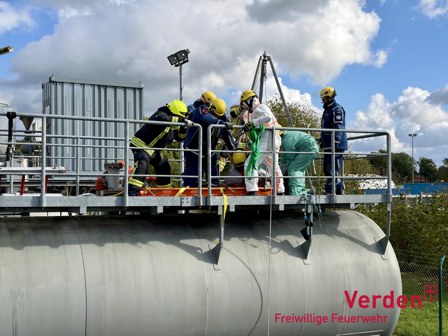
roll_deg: +1.4
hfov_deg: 39.7
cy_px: 168
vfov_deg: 30.3
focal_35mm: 48
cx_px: 224
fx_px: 621
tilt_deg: +0.7
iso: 64
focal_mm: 6.93
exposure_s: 1/4975
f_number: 1.8
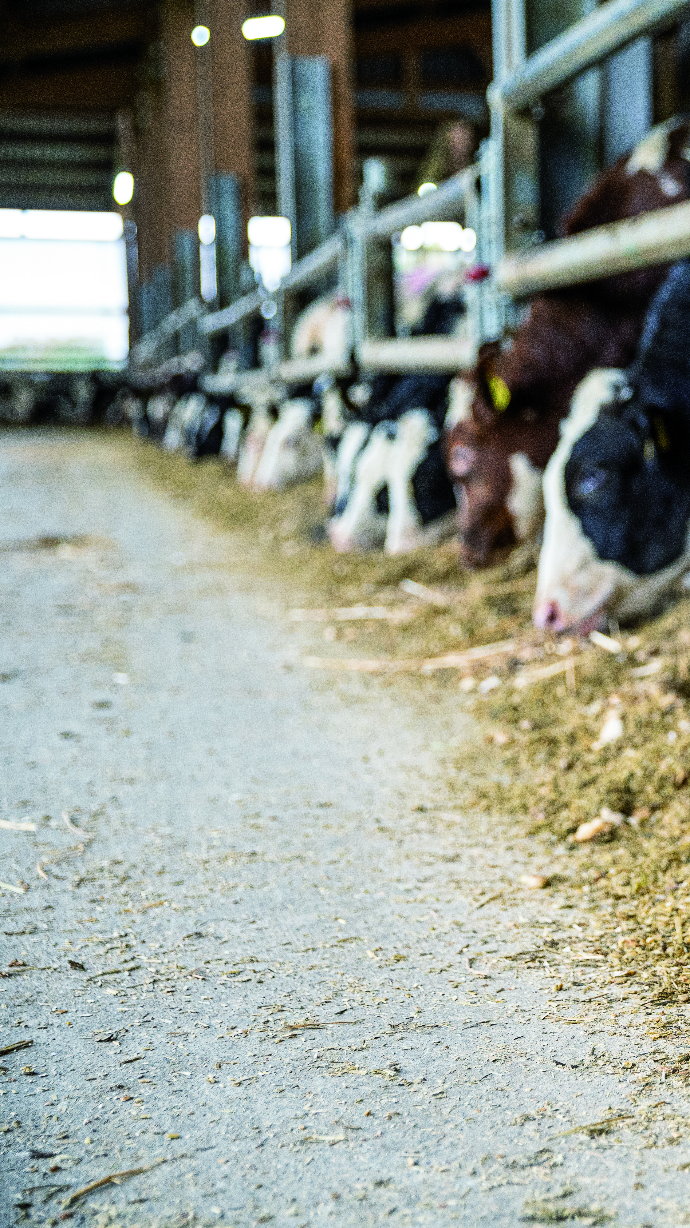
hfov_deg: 15.5
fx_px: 2407
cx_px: 895
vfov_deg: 28.6
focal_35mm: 74
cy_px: 615
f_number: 2.8
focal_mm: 47
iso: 1600
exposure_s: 1/100
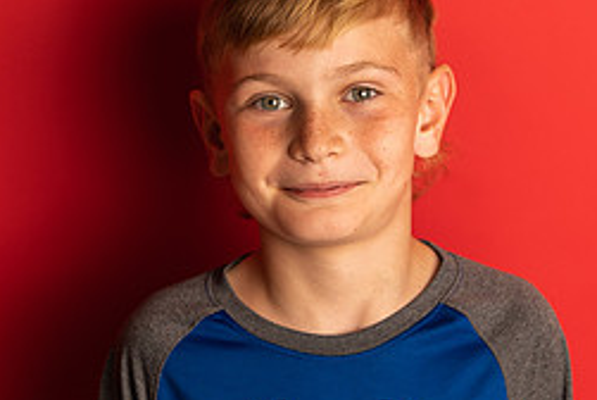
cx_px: 323
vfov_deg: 10.3
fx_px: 2225
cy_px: 230
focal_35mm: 134
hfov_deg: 15.3
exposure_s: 1/160
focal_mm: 58
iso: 100
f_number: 4
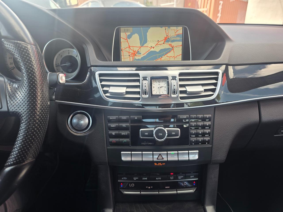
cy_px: 106
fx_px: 188
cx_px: 142
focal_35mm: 23
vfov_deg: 58.9
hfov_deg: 73.9
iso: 12
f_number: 1.7
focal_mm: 6.3
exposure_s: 1/60
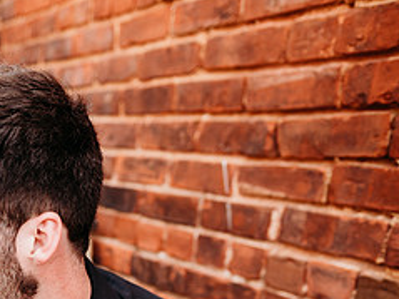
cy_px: 307
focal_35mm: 56
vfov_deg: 24.7
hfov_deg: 30.4
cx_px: -50
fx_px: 645
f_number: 2.8
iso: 100
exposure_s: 1/500
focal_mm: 24
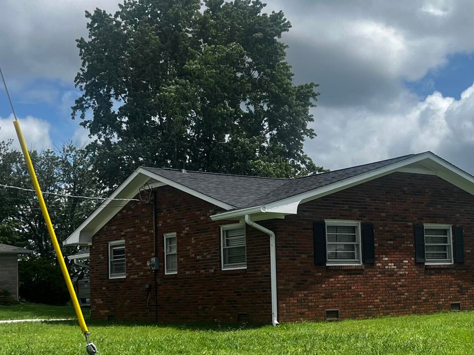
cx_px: 345
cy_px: 246
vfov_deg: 24.7
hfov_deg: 32.2
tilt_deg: +1.8
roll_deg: +2.2
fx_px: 808
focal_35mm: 59
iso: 50
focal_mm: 5.1
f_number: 1.6
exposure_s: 1/2825
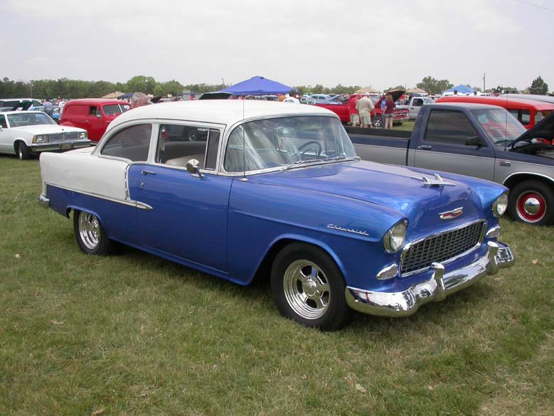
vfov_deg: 36.8
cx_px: 273
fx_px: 624
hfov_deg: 47.8
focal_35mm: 39
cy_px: 209
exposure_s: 1/319
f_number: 6.7
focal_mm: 7.85
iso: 100
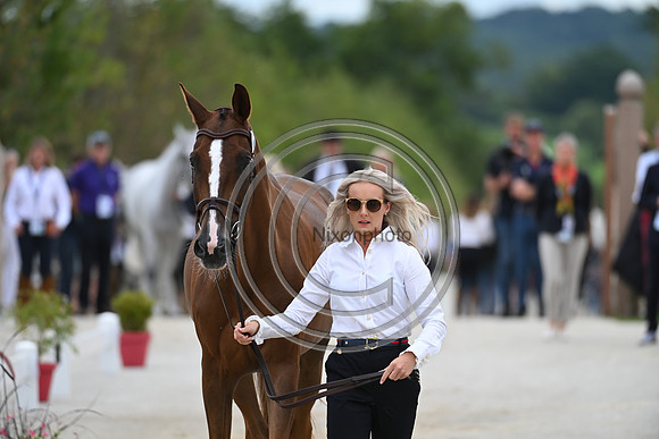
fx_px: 7324
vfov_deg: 3.4
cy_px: 220
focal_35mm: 400
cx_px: 330
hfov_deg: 5.2
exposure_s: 1/1600
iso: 500
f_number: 5.6
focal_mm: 400
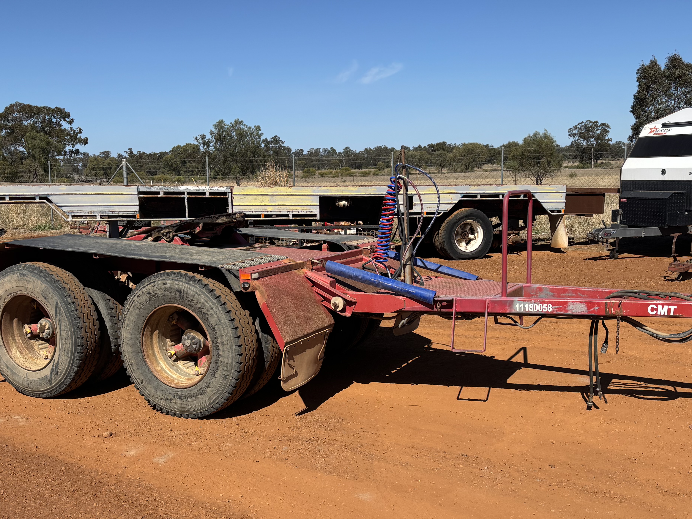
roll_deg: +0.9
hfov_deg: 46.8
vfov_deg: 35.8
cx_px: 356
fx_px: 800
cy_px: 324
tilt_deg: -12.5
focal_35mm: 40
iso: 50
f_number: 1.6
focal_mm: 5.96
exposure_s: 1/4255
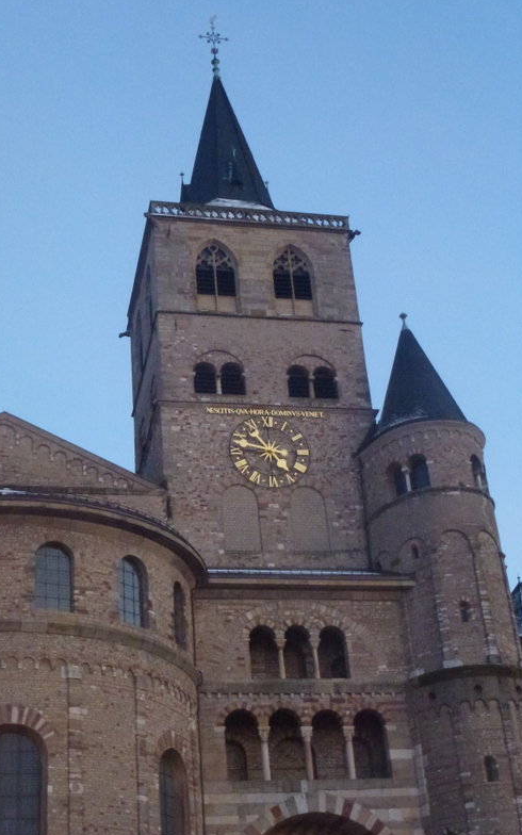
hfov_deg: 24.4
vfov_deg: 38.2
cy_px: 413
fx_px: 1206
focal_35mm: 53
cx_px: 240
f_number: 4.1
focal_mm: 8.7
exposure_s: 1/40
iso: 800
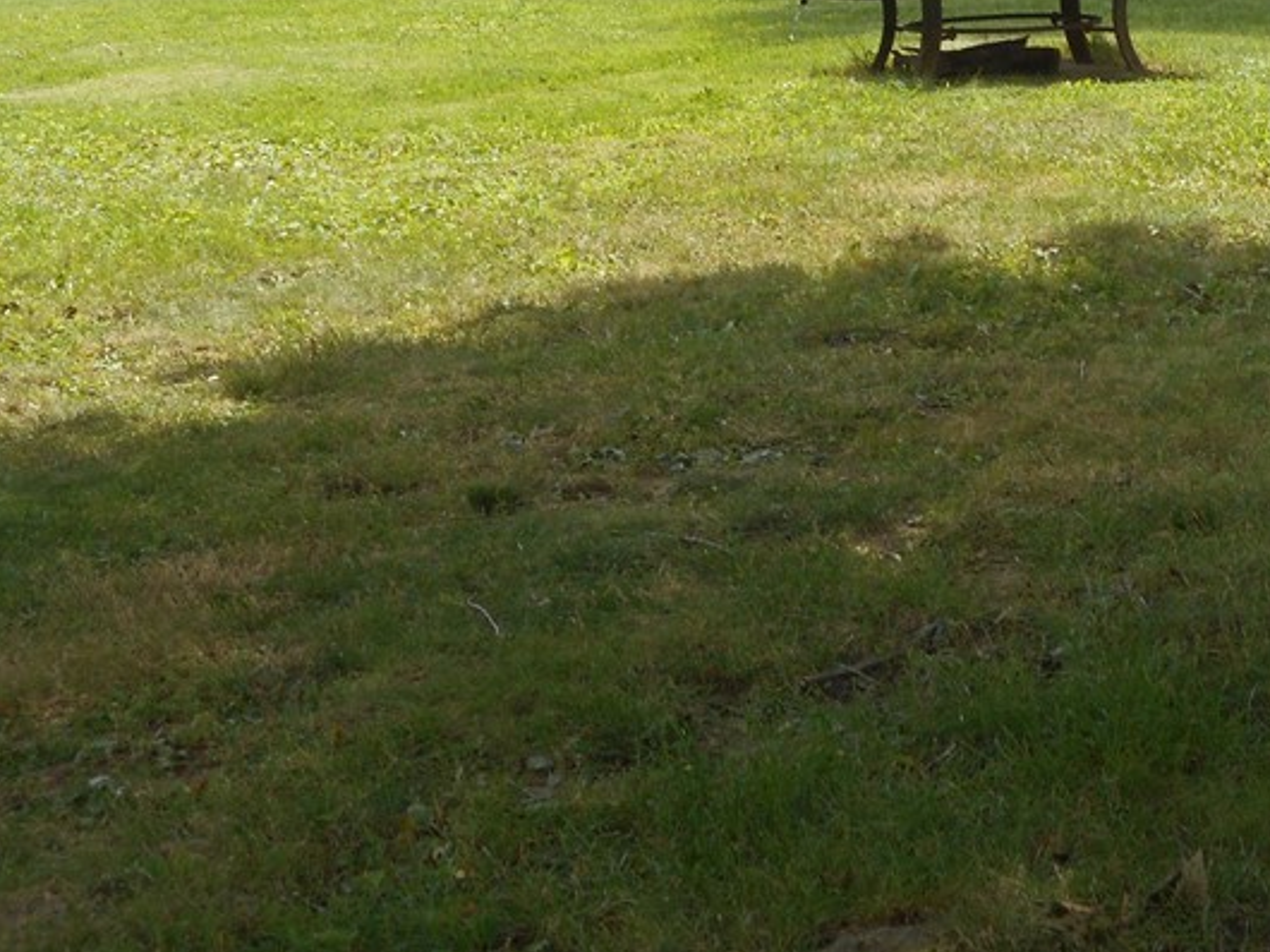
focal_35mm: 114
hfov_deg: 17.2
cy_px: 146
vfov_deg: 12.9
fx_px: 4181
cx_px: 937
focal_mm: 10.5
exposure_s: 1/160
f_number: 5.1
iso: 80
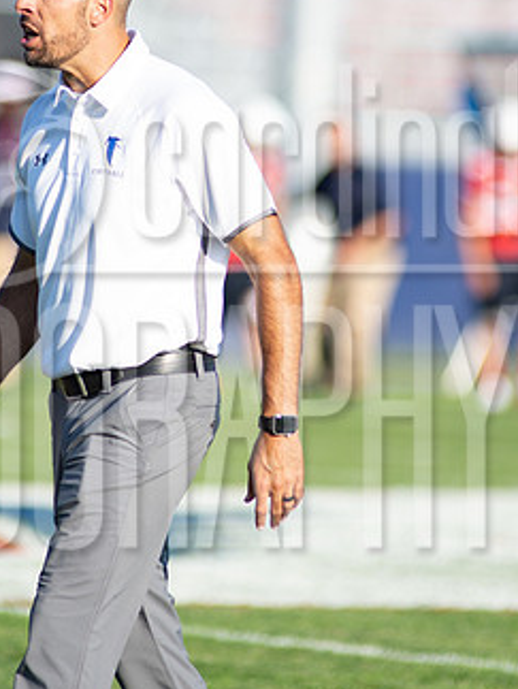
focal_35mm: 616
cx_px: 195
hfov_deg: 2.4
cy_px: 233
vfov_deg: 3.2
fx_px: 12266
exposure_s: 1/2000
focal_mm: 300
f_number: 3.2
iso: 200
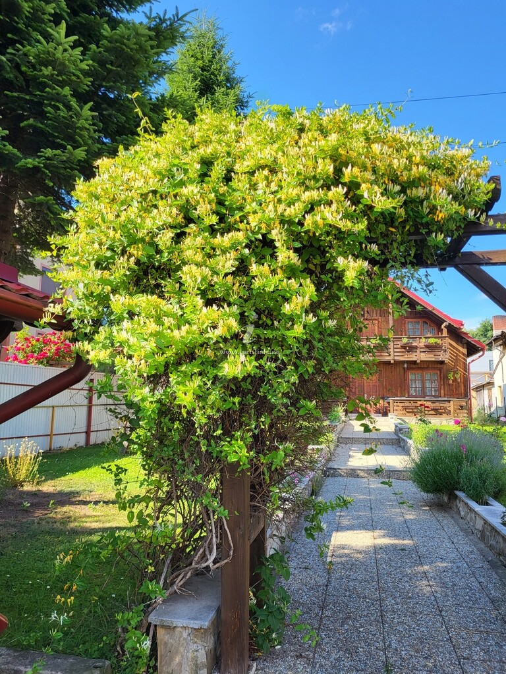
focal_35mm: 26
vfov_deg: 67.3
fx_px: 507
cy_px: 337
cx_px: 253
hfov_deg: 53.1
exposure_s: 1/609
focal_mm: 5.4
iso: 40
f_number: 1.8
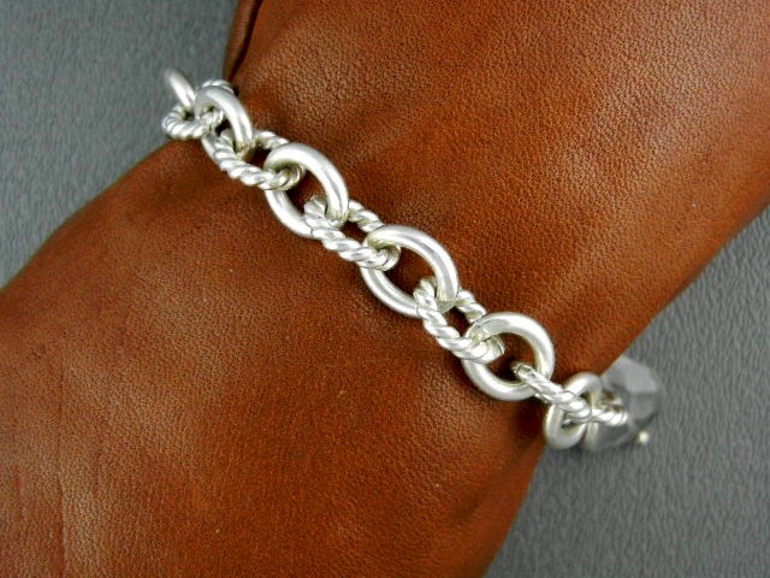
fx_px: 1513
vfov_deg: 21.6
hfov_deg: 28.6
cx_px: 385
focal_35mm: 68
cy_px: 289
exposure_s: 1/4
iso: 200
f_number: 4.1
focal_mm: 12.2
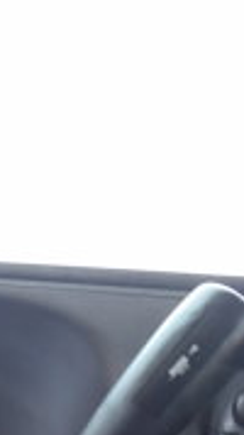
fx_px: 1082
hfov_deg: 12.3
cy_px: 579
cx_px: -107
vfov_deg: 20.5
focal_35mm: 94
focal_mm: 4.3
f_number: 3.2
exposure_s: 1/33
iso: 104
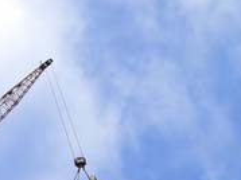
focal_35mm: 85
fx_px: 591
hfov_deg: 22.7
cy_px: 197
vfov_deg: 16.8
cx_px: 46
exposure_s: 1/640
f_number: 4.3
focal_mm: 6.2
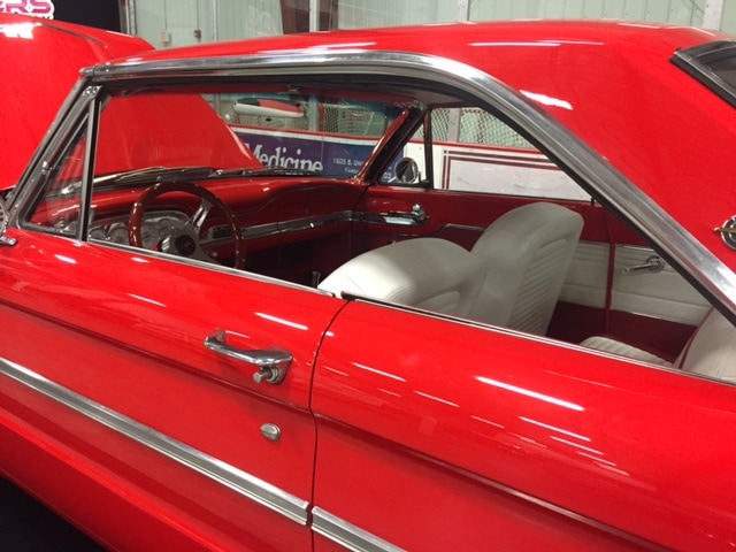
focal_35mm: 29
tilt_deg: -15.7
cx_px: 368
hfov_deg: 61.7
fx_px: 617
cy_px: 276
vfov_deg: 48.2
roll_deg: -0.7
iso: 200
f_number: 2.2
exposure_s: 1/30
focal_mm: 4.15
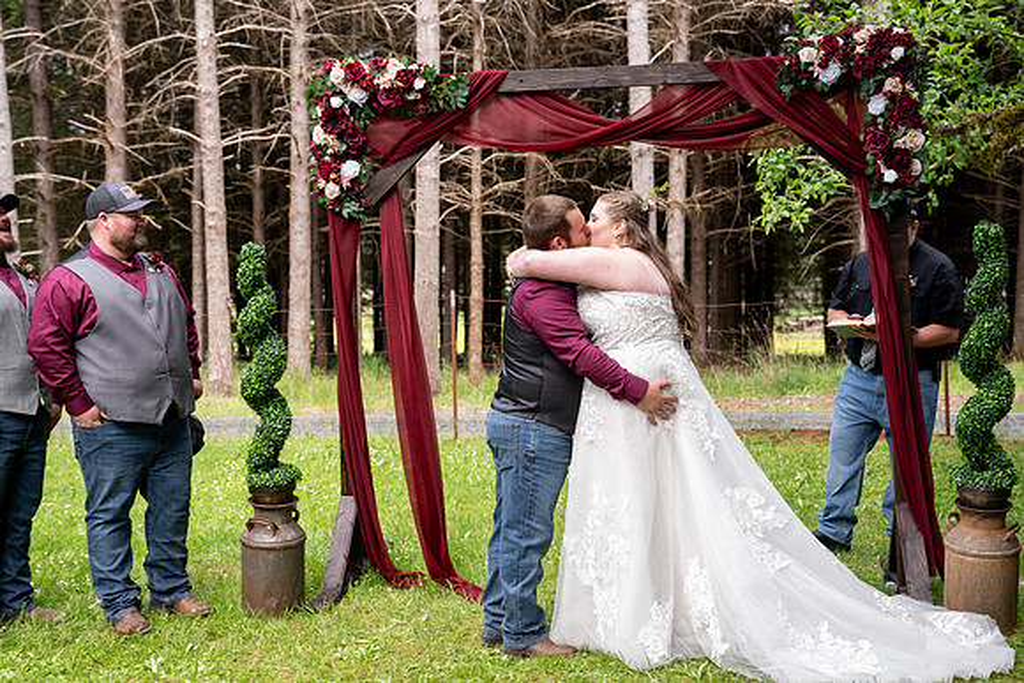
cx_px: 512
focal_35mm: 52
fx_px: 1479
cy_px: 342
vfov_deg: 26.0
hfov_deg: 38.2
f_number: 4
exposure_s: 1/400
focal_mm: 52
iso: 800
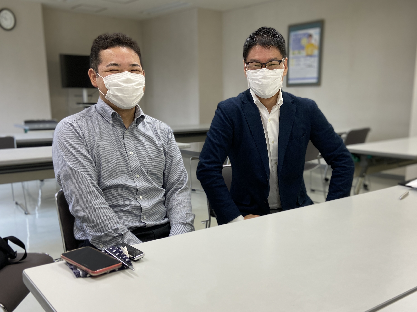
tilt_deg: -12.0
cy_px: 185
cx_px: 223
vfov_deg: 40.5
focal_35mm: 35
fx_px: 422
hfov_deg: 52.6
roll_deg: -0.2
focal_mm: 4.25
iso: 80
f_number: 1.8
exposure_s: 1/100
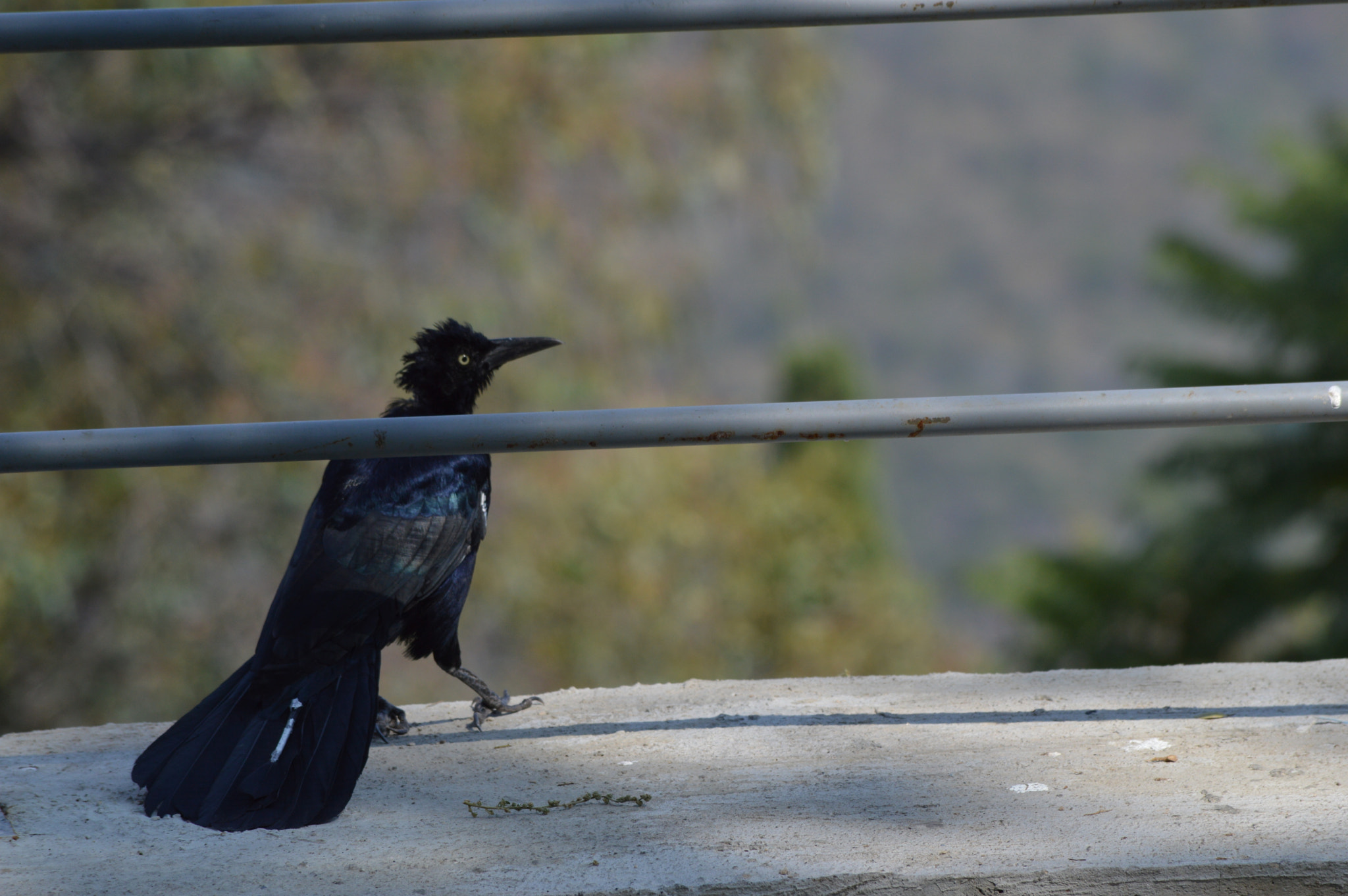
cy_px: 448
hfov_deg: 6.9
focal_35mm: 300
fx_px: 11224
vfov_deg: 4.6
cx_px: 674
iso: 200
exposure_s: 1/400
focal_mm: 200
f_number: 9
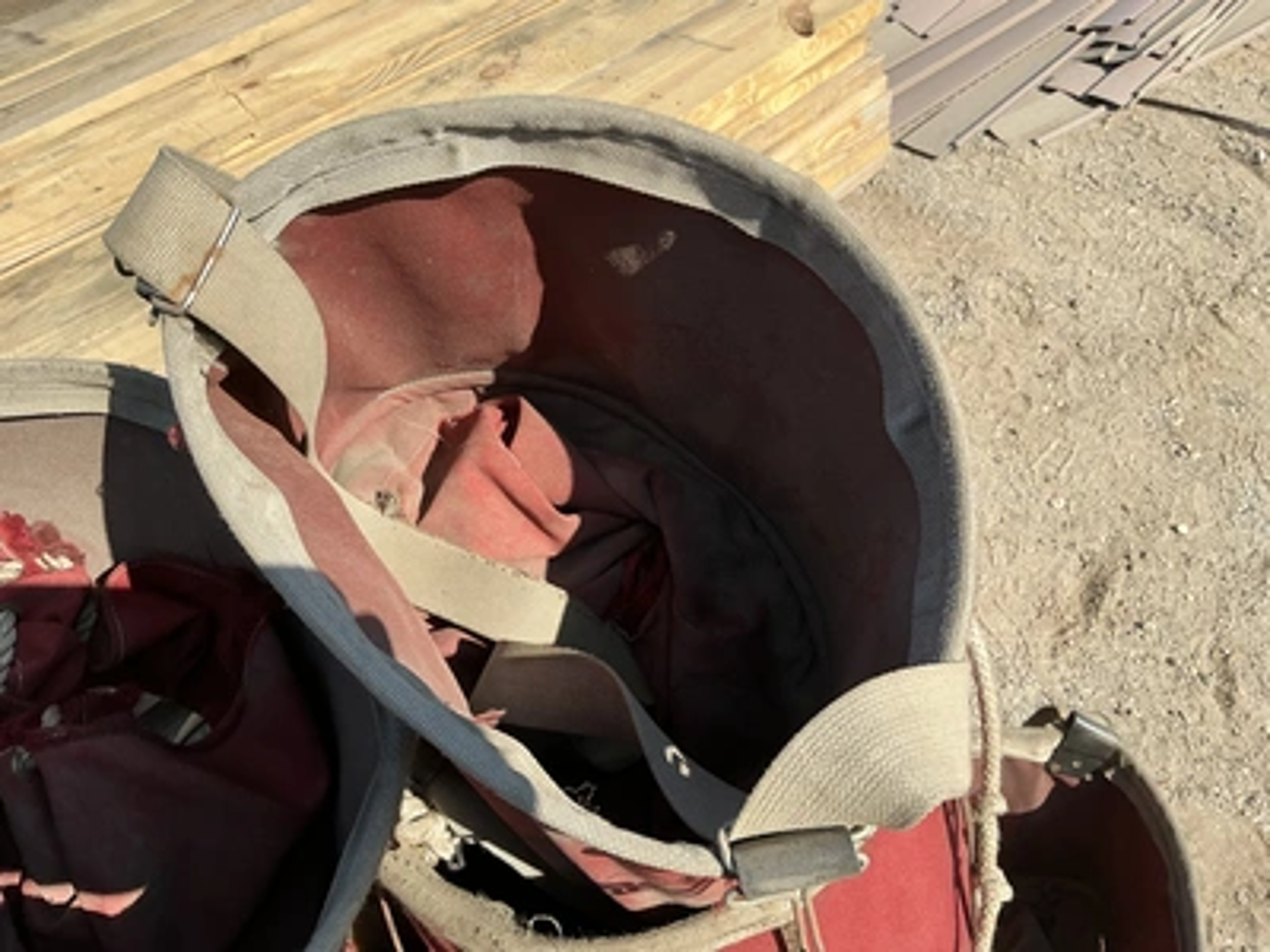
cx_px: 635
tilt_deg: -46.2
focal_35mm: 28
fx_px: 1027
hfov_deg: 63.4
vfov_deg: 49.7
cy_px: 476
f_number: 1.8
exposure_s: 1/1055
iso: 25
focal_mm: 3
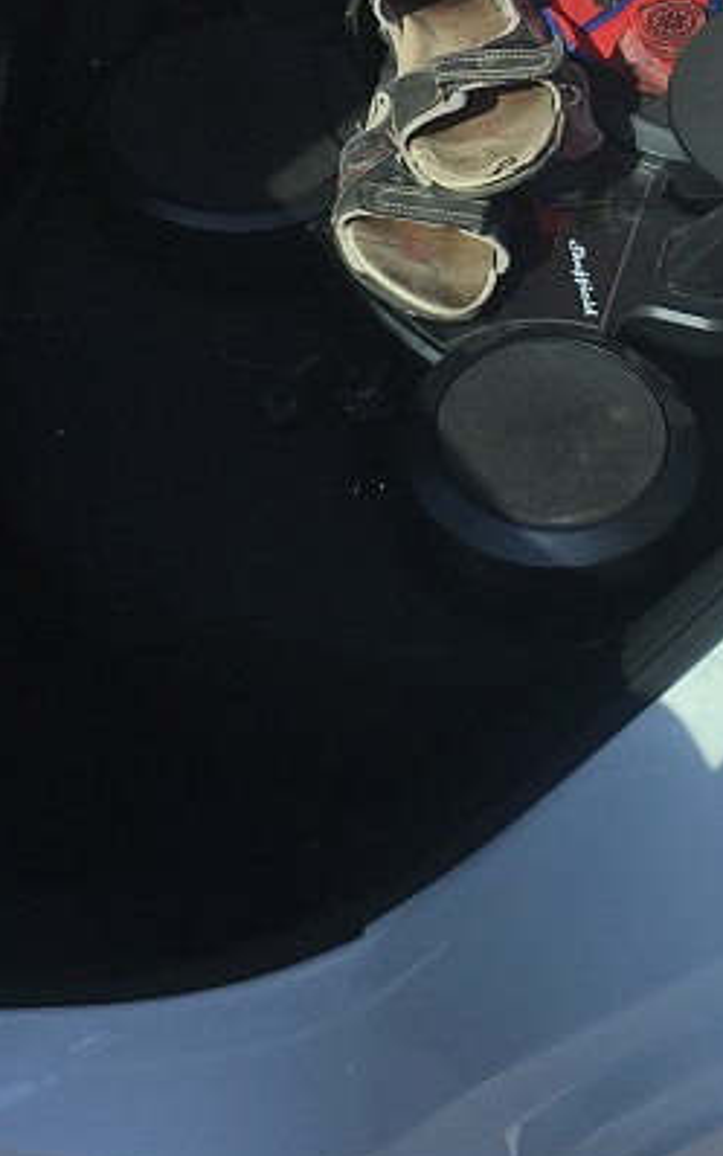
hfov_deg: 16.4
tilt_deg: -40.8
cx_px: 575
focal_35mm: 79
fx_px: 2489
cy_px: 81
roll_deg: +0.8
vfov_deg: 25.2
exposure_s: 1/657
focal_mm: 4.15
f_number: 2.2
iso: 25
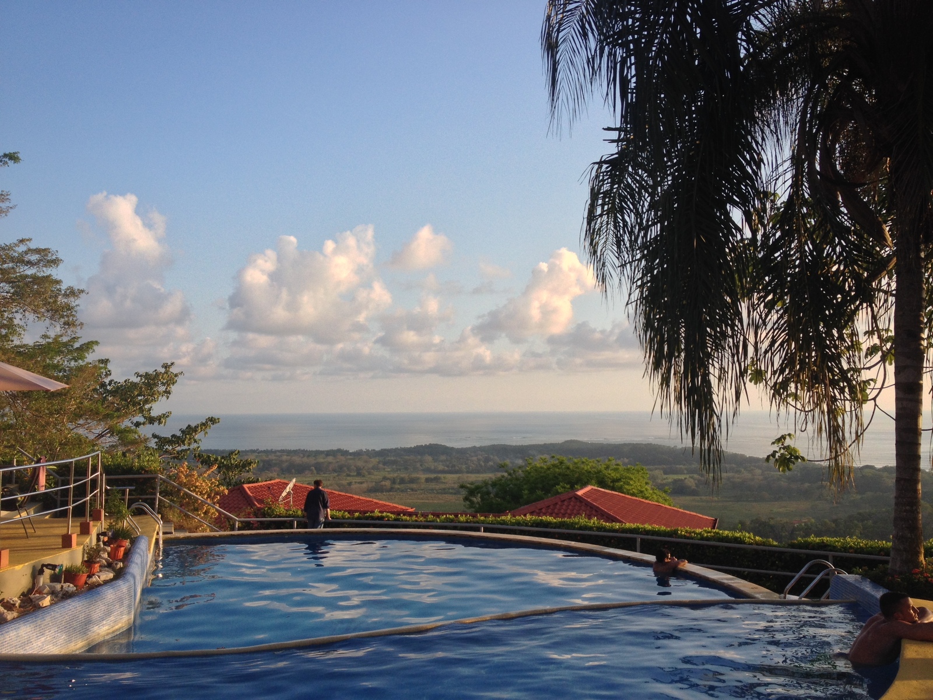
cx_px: 466
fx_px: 943
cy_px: 350
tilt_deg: +0.2
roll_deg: +0.9
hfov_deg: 52.6
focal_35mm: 35
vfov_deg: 40.7
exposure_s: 1/736
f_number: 2.4
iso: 50
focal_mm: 4.28
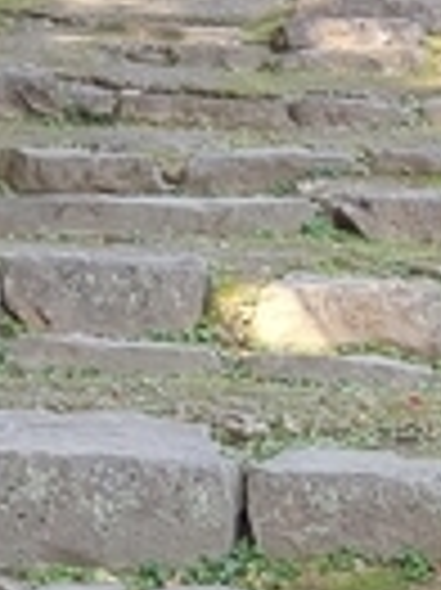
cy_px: 869
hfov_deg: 11.2
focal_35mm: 122
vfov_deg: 15.0
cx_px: 832
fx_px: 2076
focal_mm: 3.45
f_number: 1.94
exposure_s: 1/50
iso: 40
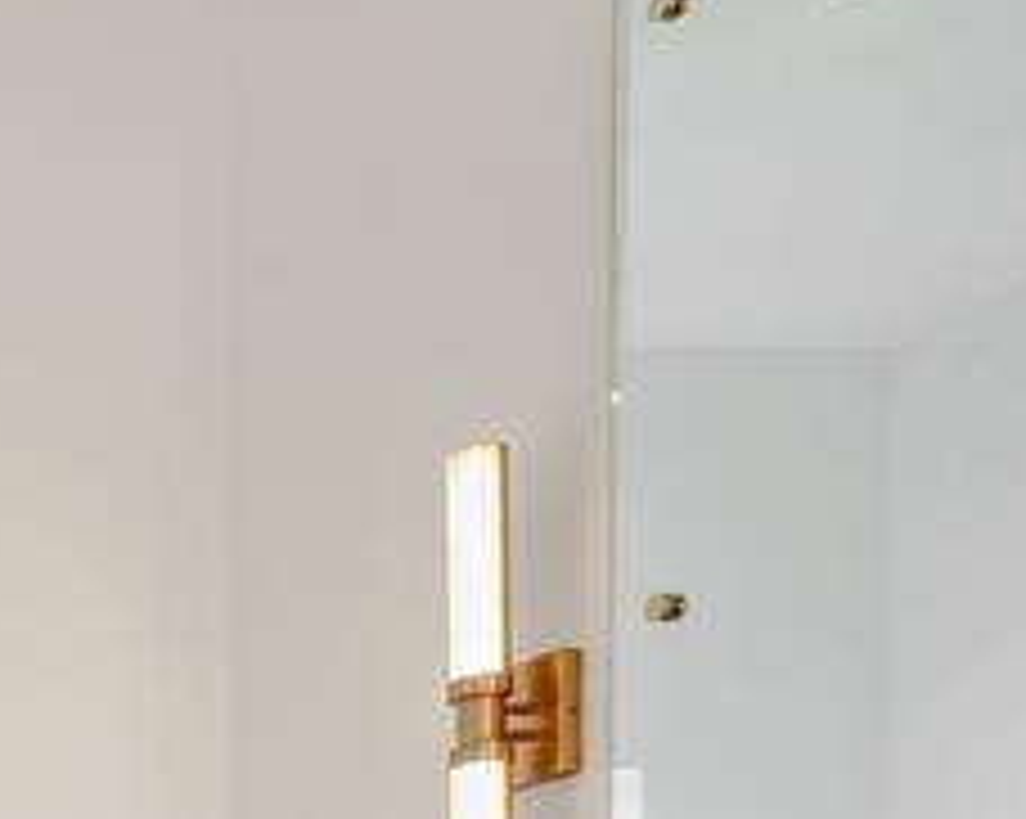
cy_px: 1190
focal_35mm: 59
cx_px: -864
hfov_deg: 20.8
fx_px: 1790
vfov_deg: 21.9
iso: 1000
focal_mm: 14
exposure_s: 1/50
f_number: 9
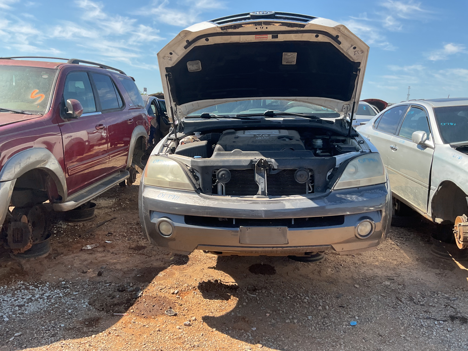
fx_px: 392
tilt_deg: -8.9
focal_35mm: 29
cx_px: 234
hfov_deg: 61.7
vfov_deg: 48.2
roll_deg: -1.1
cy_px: 176
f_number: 1.8
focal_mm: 3
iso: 16
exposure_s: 1/978
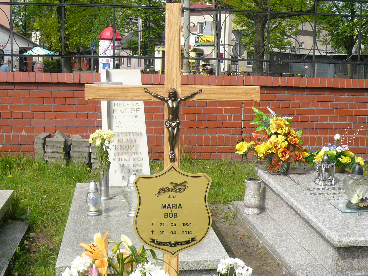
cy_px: 138
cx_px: 184
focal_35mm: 53
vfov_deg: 27.5
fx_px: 563
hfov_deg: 36.2
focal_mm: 5.7
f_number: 3
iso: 100
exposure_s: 1/1000
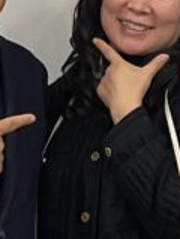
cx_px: 162
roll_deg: +0.2
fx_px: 1153
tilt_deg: +2.1
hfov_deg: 8.9
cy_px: -20
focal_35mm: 167
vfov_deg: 11.6
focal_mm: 4.2
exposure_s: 1/60
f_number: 1.6
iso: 125
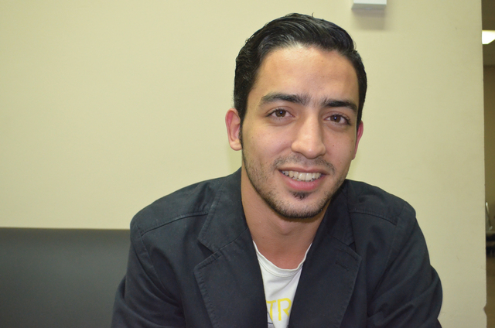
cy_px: 164
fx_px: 535
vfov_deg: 34.1
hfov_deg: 49.6
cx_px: 248
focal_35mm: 39
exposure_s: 1/60
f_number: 4.2
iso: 2500
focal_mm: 26
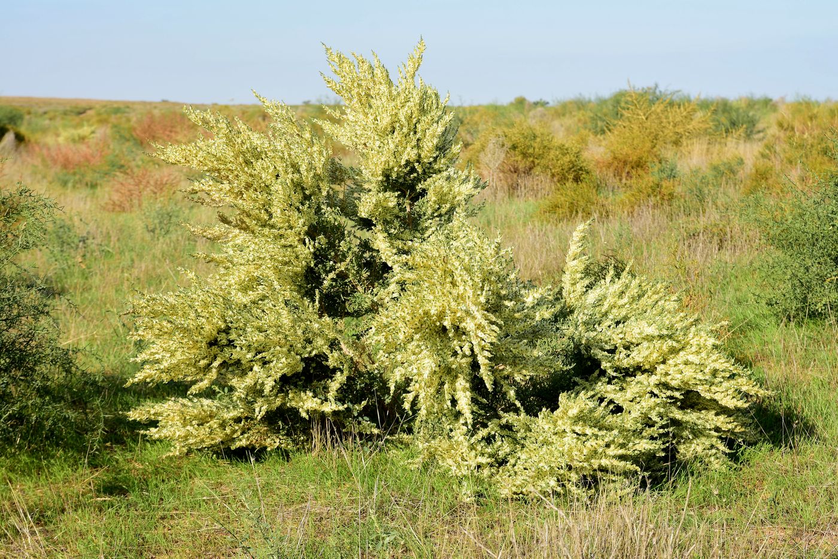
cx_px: 419
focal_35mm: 75
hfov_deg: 27.0
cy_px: 280
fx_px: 1746
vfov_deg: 18.2
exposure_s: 1/125
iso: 100
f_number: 9
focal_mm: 50
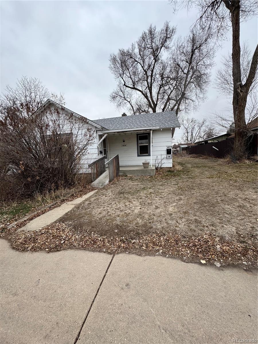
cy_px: 172
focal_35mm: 14
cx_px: 129
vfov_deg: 102.1
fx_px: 139
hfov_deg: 85.7
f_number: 2.2
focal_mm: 2.22
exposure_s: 1/141
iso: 40
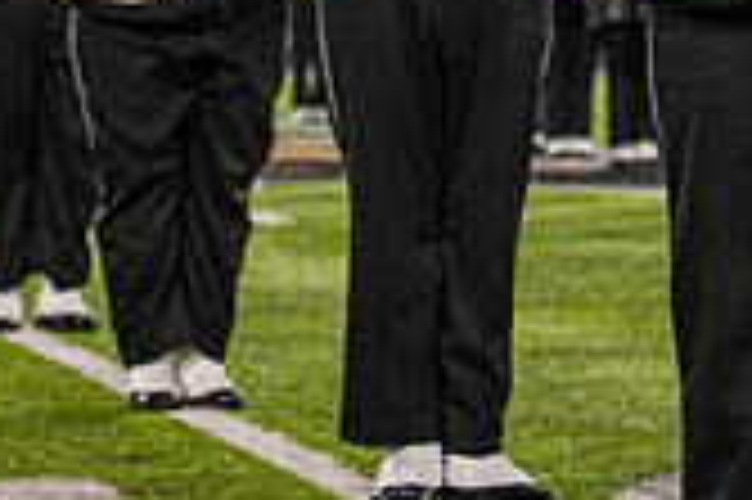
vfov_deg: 5.6
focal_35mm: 240
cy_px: -349
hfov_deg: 8.6
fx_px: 5008
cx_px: 594
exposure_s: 1/500
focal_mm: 69
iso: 1250
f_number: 3.2
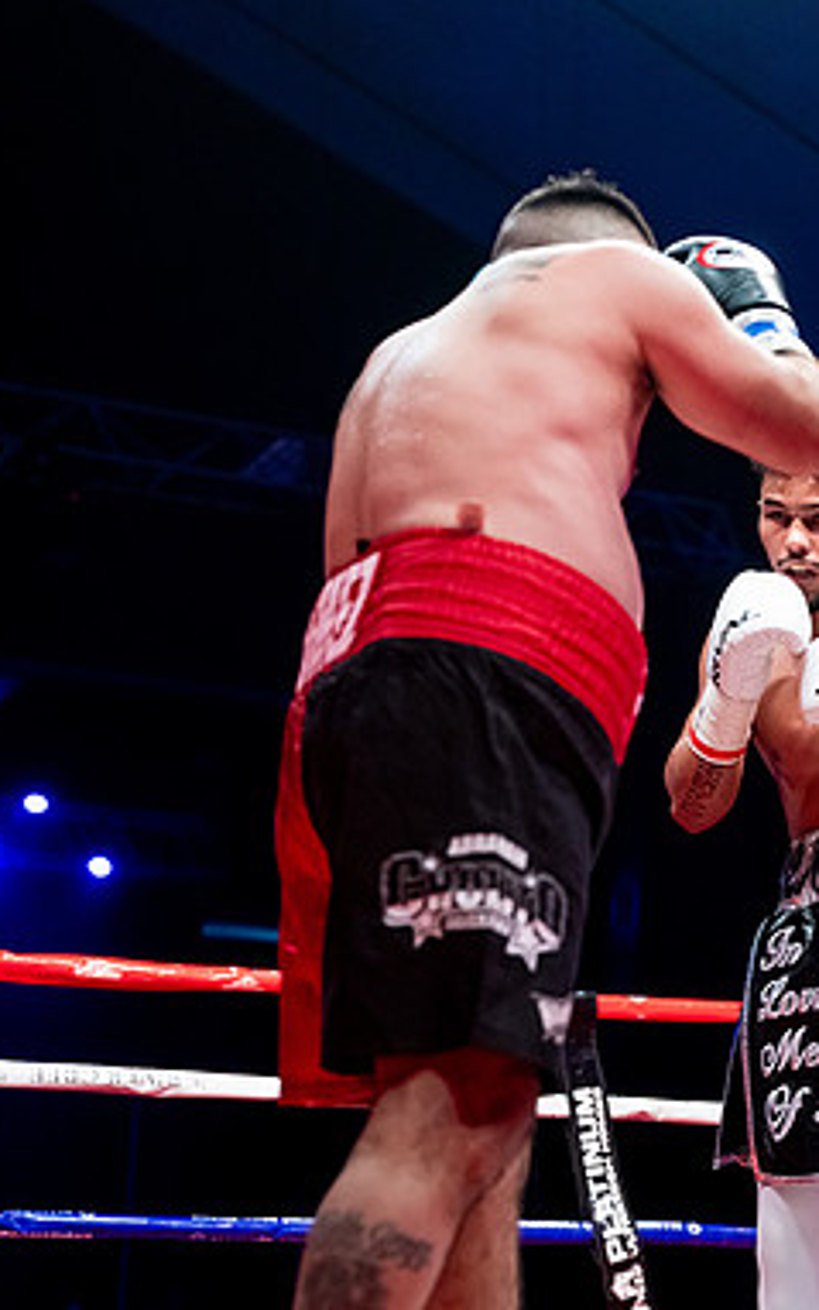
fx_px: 2926
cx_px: 915
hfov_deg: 15.5
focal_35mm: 82
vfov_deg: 25.2
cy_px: 657
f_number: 2.8
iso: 4000
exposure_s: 1/1000
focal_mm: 53
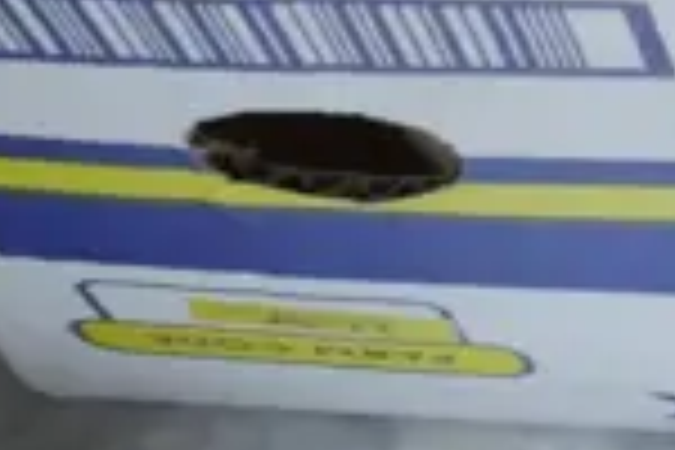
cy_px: -1262
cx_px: 1341
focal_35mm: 241
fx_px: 4518
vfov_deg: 5.1
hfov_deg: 8.1
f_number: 4
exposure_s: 1/60
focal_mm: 17
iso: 2500
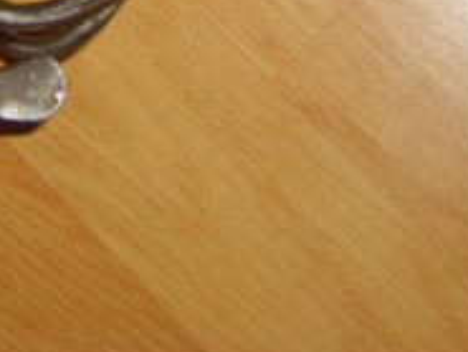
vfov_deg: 11.5
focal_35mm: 121
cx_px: -23
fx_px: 1637
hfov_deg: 15.9
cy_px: -238
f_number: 2.8
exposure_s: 1/45
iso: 100
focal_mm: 5.8
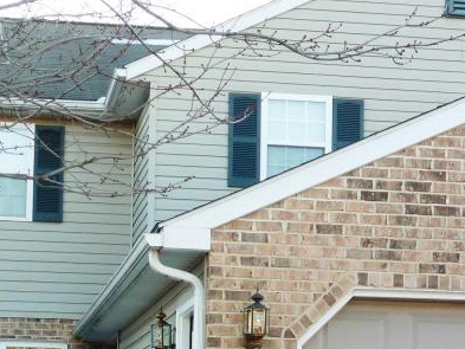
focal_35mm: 99
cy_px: 362
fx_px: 1330
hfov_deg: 19.8
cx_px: 148
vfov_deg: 14.7
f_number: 3.8
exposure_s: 1/80
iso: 100
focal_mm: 6.8
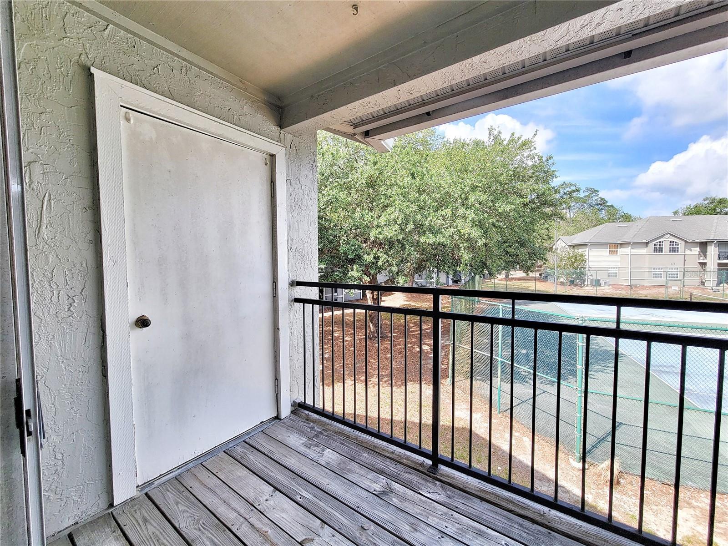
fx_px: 273
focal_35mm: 13
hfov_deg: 106.2
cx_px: 364
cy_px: 273
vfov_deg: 89.9
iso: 50
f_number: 2.2
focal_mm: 2.2
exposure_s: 1/638
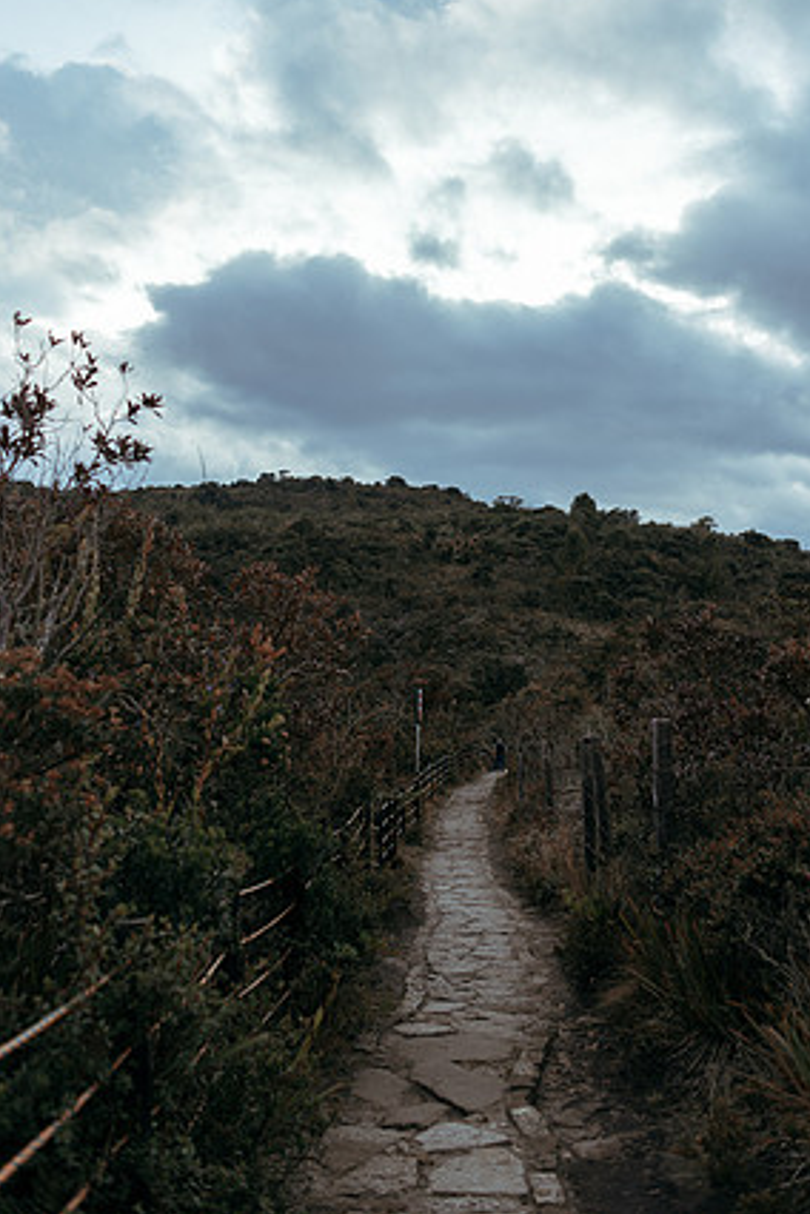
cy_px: 576
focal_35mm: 37
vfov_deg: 51.9
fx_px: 1249
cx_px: 422
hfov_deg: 35.9
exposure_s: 1/200
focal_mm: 35
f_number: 3.2
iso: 125
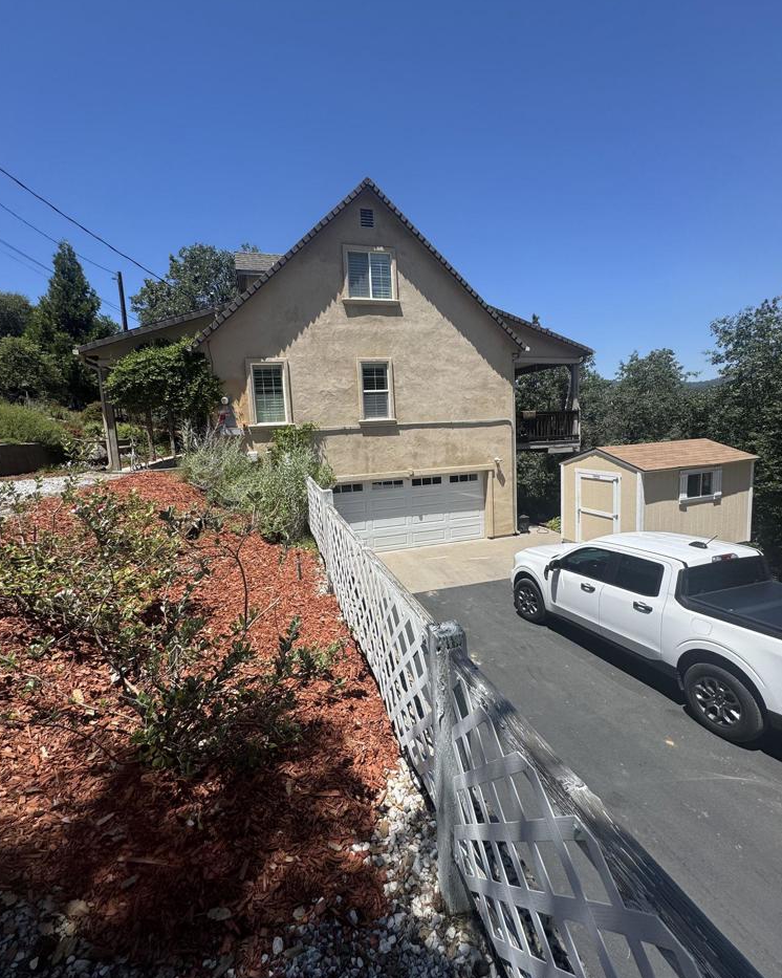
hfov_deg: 84.0
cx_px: 387
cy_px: 480
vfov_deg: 96.8
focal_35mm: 15
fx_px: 434
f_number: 2.2
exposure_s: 1/2208
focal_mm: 2.22
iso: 50
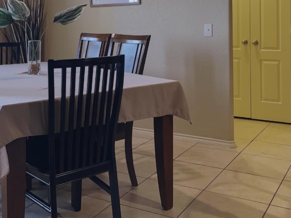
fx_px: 387
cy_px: 32
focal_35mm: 46
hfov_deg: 41.2
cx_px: 152
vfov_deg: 30.4
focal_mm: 4.2
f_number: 1.6
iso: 160
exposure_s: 1/60
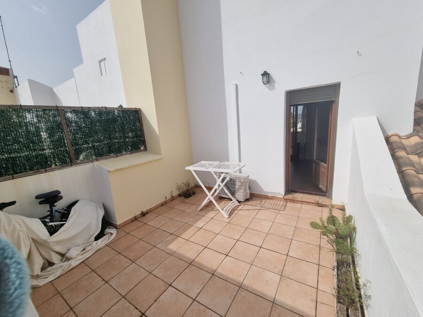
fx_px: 159
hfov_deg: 106.2
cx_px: 212
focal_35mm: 13
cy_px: 158
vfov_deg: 89.9
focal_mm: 2.2
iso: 50
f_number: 2.2
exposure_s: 1/3616
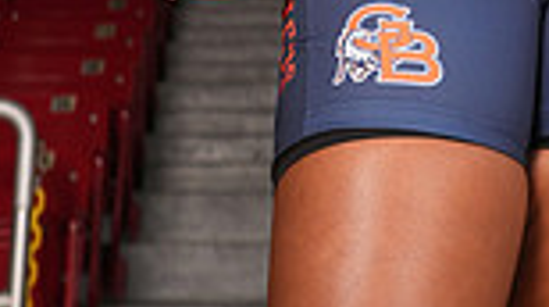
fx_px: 2587
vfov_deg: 6.4
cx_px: 467
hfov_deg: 12.0
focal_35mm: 178
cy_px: -485
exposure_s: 1/200
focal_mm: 58
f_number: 6.3
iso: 400
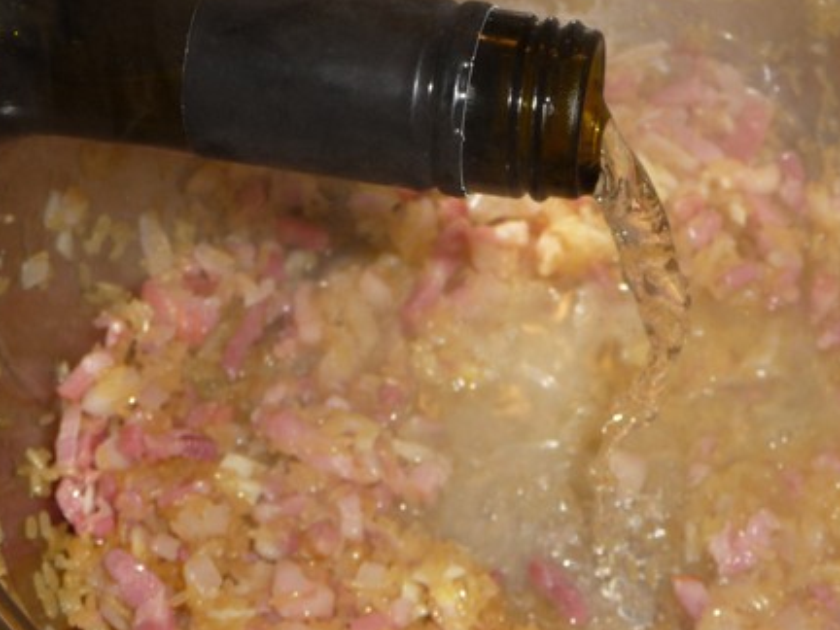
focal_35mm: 74
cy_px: 243
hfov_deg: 26.2
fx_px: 1796
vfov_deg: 19.9
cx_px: 546
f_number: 4.2
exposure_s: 1/30
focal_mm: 8.5
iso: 100
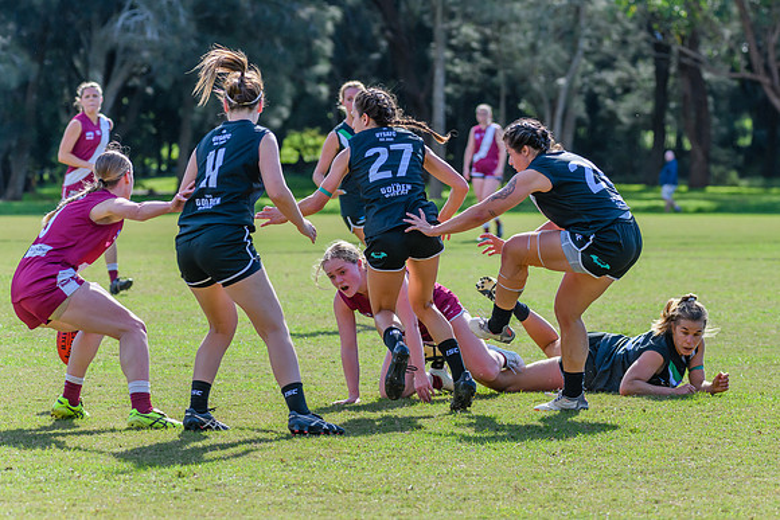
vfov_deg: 6.6
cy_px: 280
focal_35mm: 208
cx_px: 473
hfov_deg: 9.9
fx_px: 4497
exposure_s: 1/1250
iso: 800
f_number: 5.6
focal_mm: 170
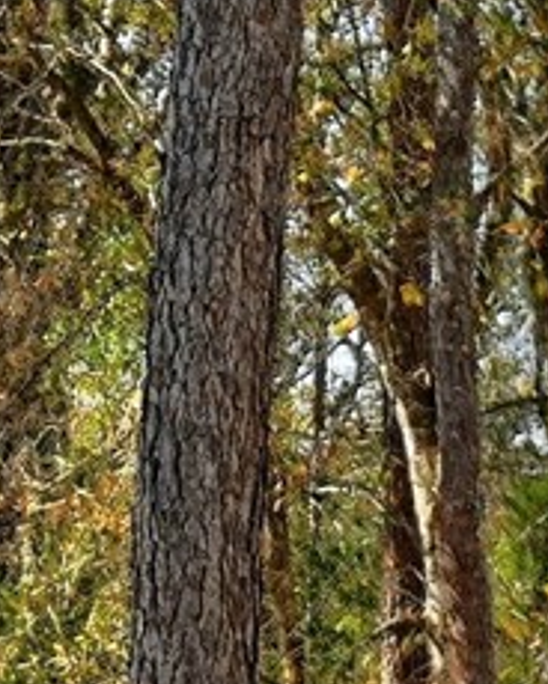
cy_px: 1178
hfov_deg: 5.7
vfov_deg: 7.1
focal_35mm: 266
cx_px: -411
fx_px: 5393
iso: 400
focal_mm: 30
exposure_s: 1/320
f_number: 8
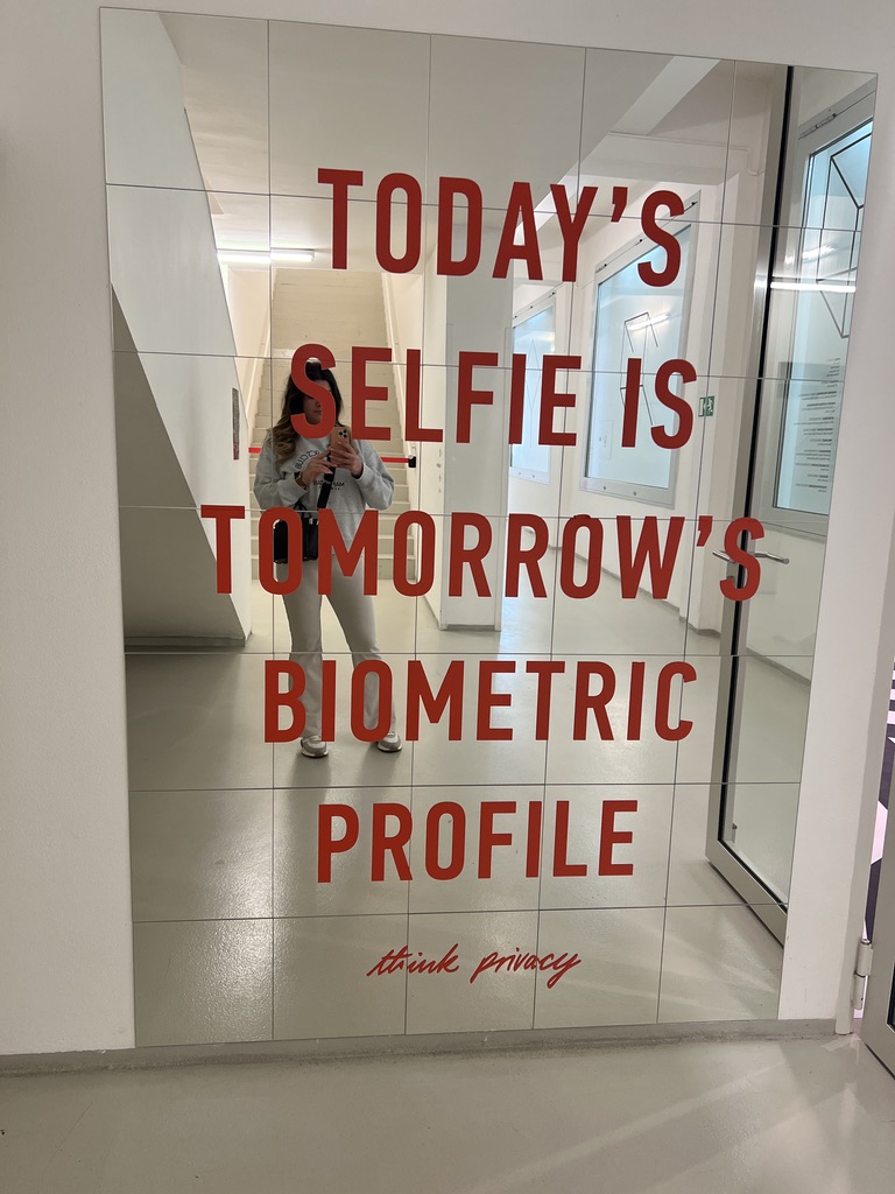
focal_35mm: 26
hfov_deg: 53.1
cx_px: 448
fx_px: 896
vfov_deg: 67.3
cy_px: 597
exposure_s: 1/100
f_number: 1.5
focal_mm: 5.7
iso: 125
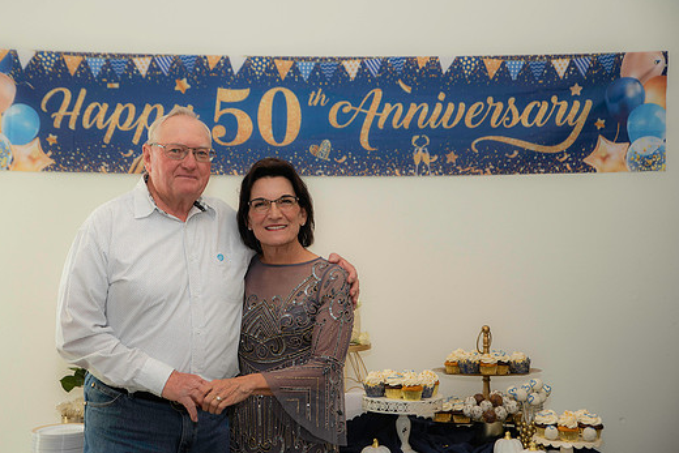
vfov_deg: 23.4
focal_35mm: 58
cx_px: 307
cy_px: 245
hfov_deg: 34.4
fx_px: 1094
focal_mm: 52
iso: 160
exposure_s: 1/125
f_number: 3.2
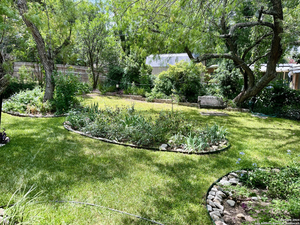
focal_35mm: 26
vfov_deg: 53.1
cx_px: 150
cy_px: 112
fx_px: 225
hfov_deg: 67.3
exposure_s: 1/827
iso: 50
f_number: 1.6
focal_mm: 5.1
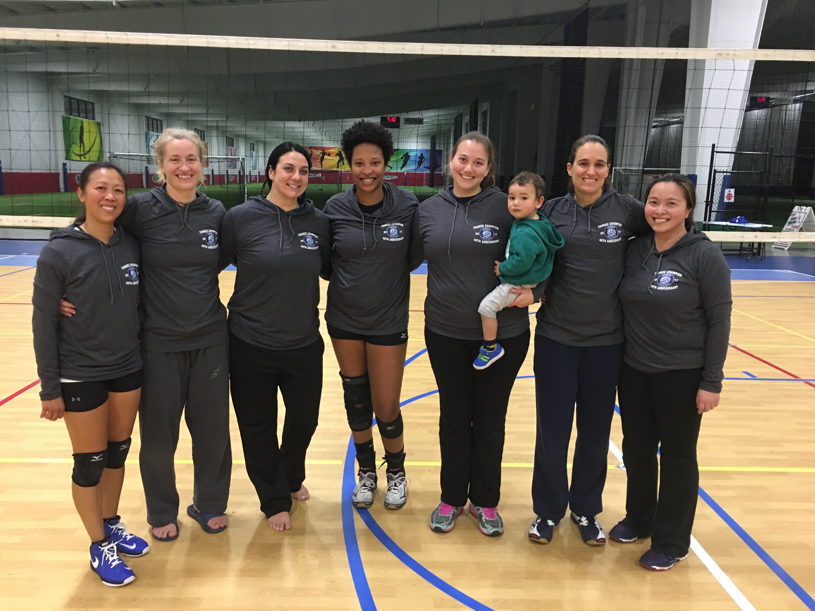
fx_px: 683
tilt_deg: -10.2
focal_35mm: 29
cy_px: 306
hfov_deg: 61.7
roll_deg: -2.0
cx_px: 408
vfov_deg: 48.2
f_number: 2.2
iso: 80
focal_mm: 4.15
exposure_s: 1/10
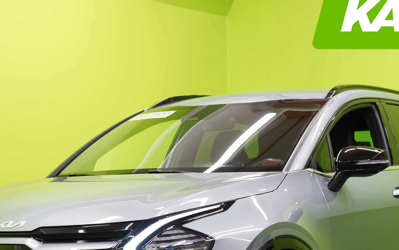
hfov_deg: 18.9
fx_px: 1196
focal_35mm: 110
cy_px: 221
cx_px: 212
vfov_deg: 11.8
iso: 400
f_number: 5
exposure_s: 1/25
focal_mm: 54
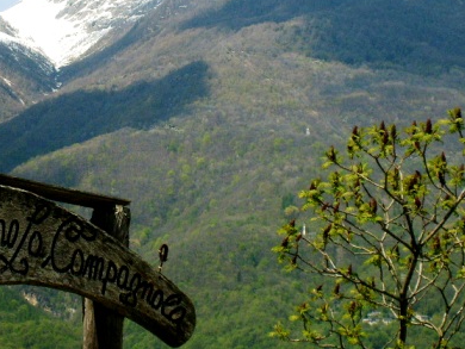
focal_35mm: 169
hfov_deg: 11.7
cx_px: 148
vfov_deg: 8.8
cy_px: 176
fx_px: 2272
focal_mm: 15.5
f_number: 11.5
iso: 80
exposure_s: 1/180
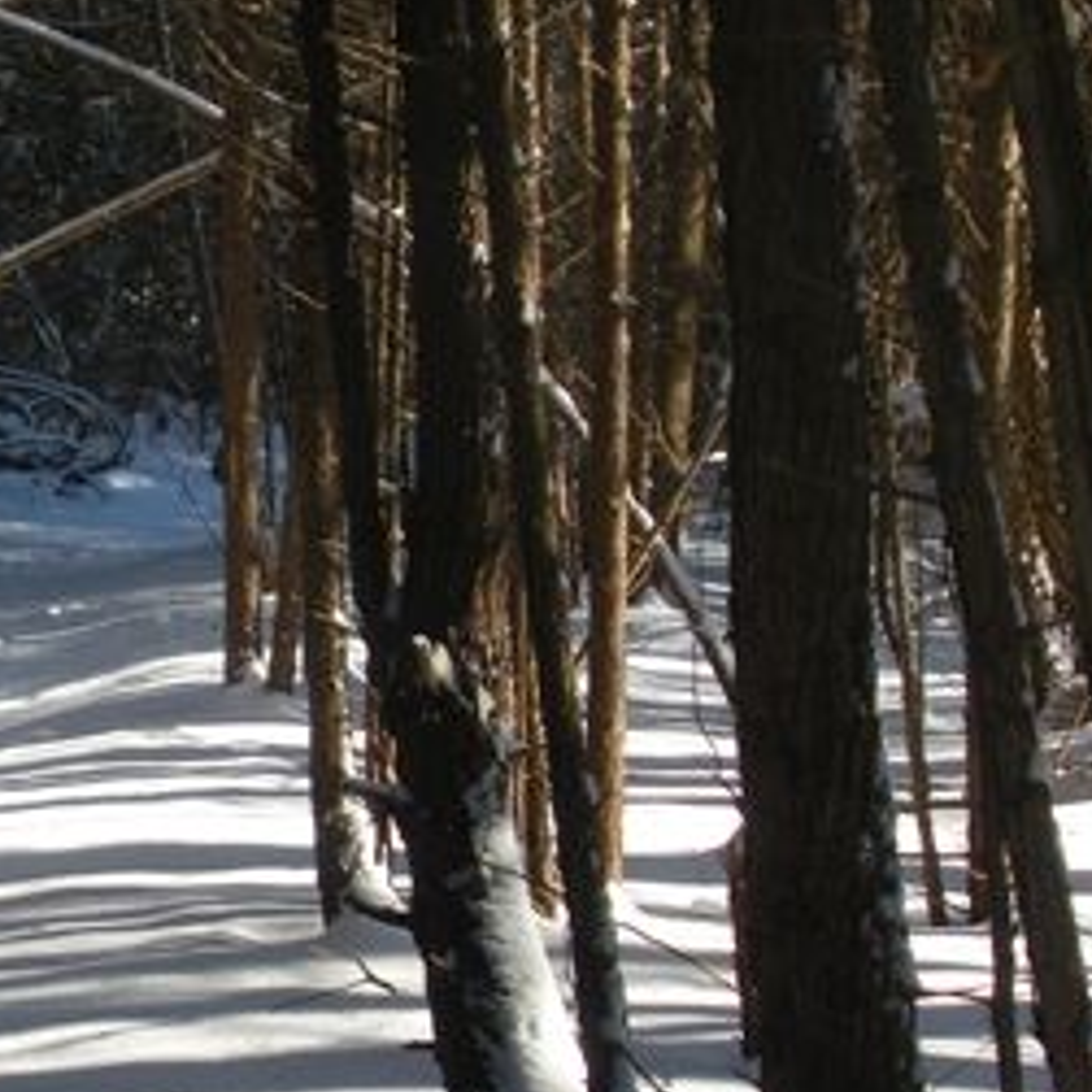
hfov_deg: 14.6
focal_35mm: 117
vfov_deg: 14.9
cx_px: -109
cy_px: 661
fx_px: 4176
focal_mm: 9.1
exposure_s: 1/135
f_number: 4.4
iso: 64
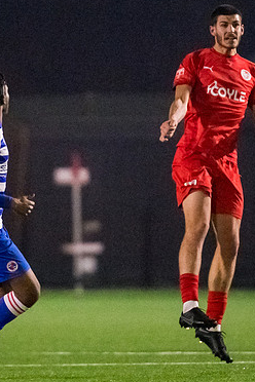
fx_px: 10178
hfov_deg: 1.4
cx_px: 96
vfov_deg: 2.2
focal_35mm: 958
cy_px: 188
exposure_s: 1/1250
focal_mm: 300
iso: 8000
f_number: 2.8
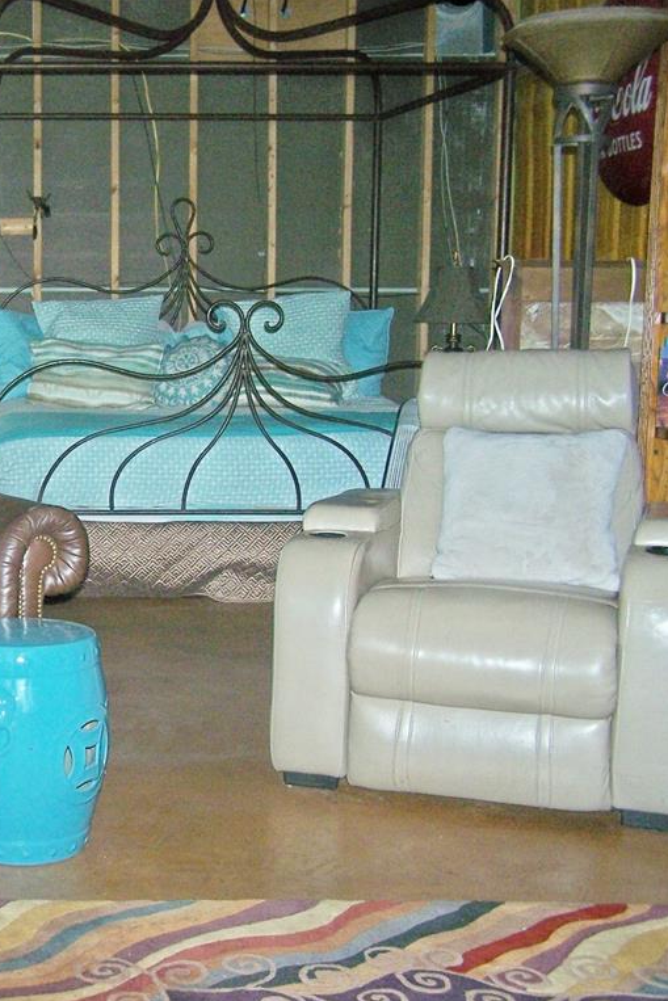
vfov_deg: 37.5
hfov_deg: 24.5
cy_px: 501
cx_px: 22
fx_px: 1474
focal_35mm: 53
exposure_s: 1/60
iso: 160
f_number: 2.8
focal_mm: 6.3
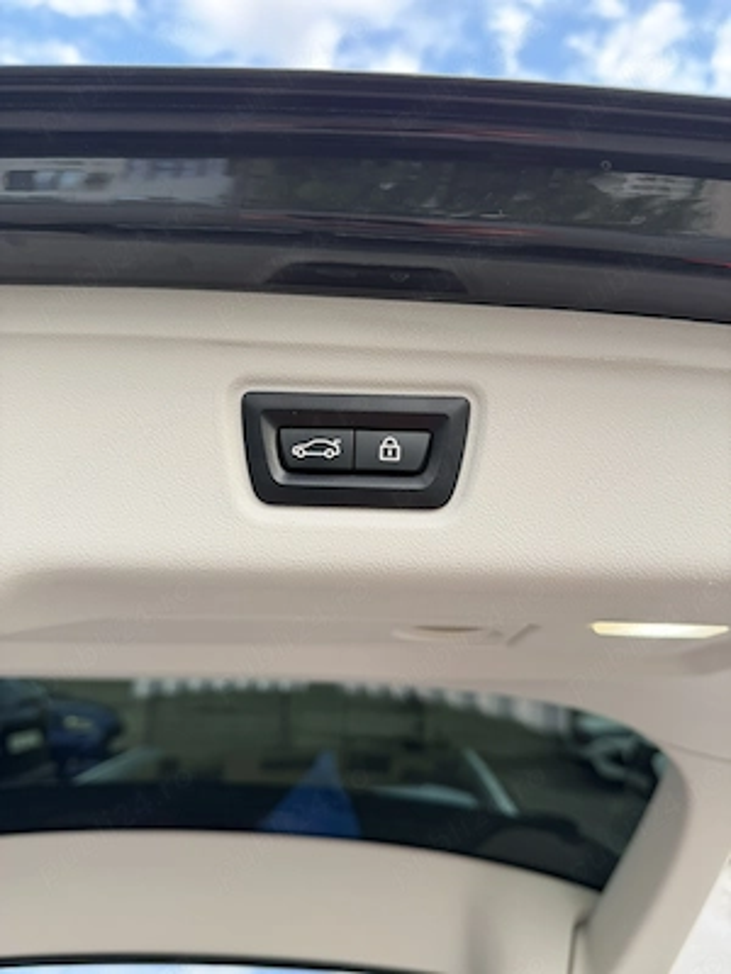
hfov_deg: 56.8
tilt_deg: +12.5
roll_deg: -0.3
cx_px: 366
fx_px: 676
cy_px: 487
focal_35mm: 24
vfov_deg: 71.6
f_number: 1.78
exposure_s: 1/121
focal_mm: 6.76
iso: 80
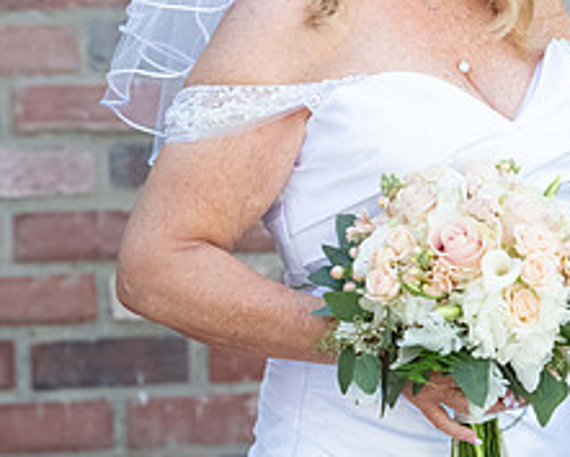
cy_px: 111
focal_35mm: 287
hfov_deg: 6.7
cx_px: 377
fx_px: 4844
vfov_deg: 5.4
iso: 1250
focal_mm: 150
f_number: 5
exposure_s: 1/1000
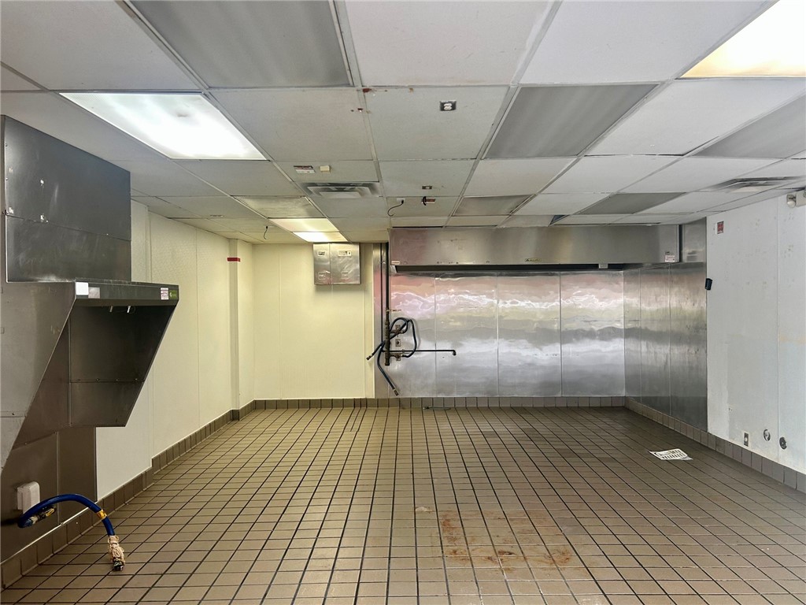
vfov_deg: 53.1
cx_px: 403
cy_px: 302
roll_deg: +2.6
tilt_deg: +0.5
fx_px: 605
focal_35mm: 26
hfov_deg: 67.3
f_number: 1.5
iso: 80
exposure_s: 1/60
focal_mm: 5.7
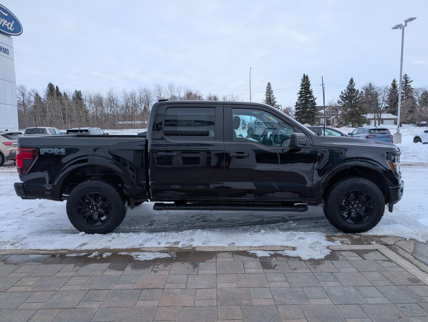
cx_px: 214
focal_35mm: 24
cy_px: 161
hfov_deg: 71.5
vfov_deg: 56.9
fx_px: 297
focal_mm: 6.9
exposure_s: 1/1637
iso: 22
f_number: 1.68
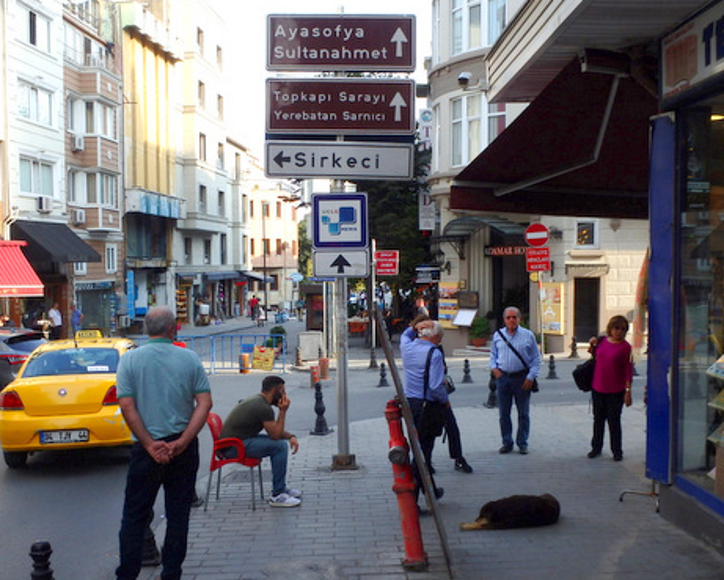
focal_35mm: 36
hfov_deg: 50.3
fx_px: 772
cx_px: 375
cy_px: 289
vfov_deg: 41.2
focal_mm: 6.1
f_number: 4.4
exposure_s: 1/320
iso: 125
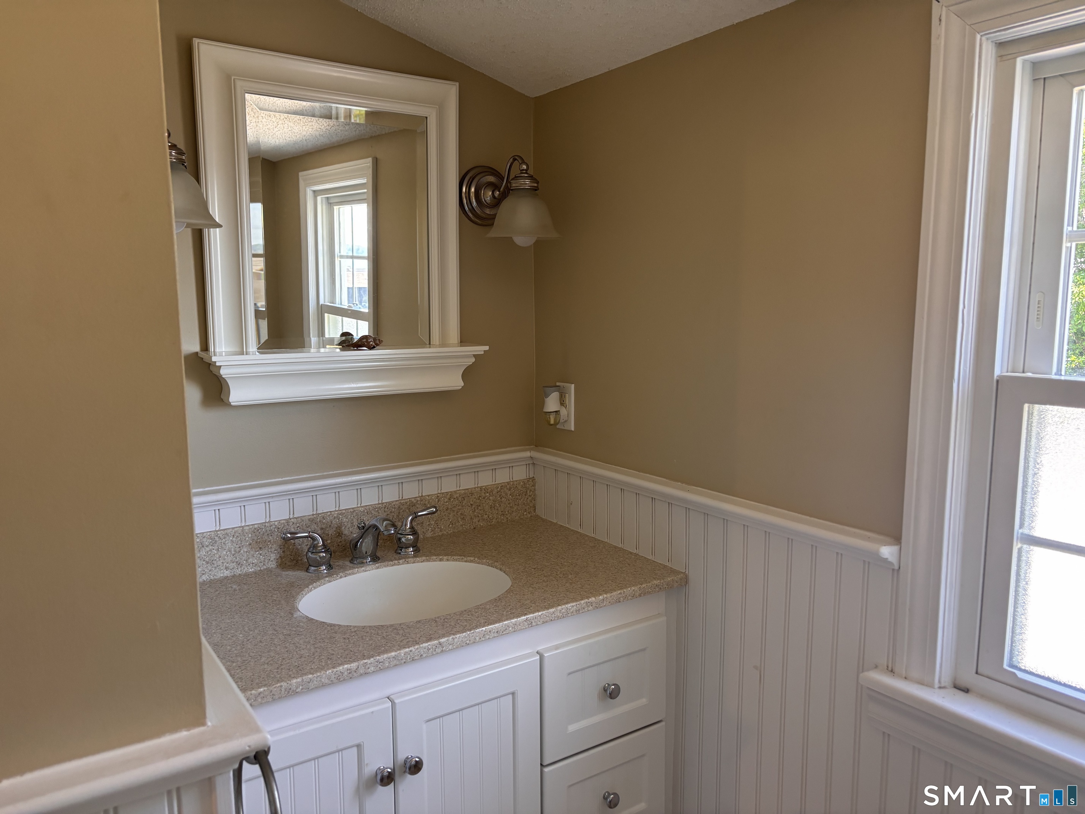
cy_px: 407
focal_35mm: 26
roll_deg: +0.4
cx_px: 542
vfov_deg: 53.1
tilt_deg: -9.7
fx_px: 815
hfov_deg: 67.3
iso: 125
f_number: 1.6
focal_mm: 5.96
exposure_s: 1/92
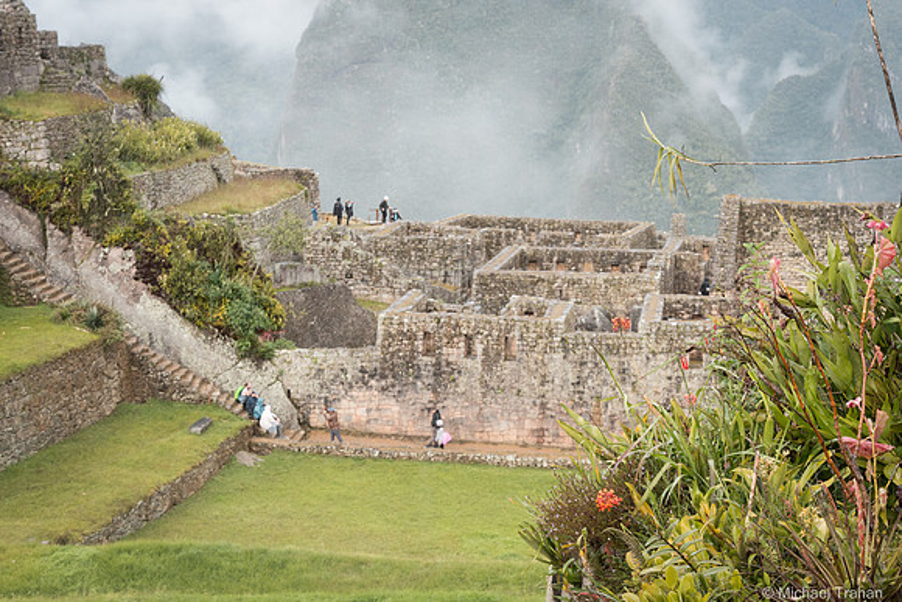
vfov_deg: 23.4
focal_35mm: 58
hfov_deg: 34.5
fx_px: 1453
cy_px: 301
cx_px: 451
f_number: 10
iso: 1600
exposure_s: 1/200
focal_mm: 58
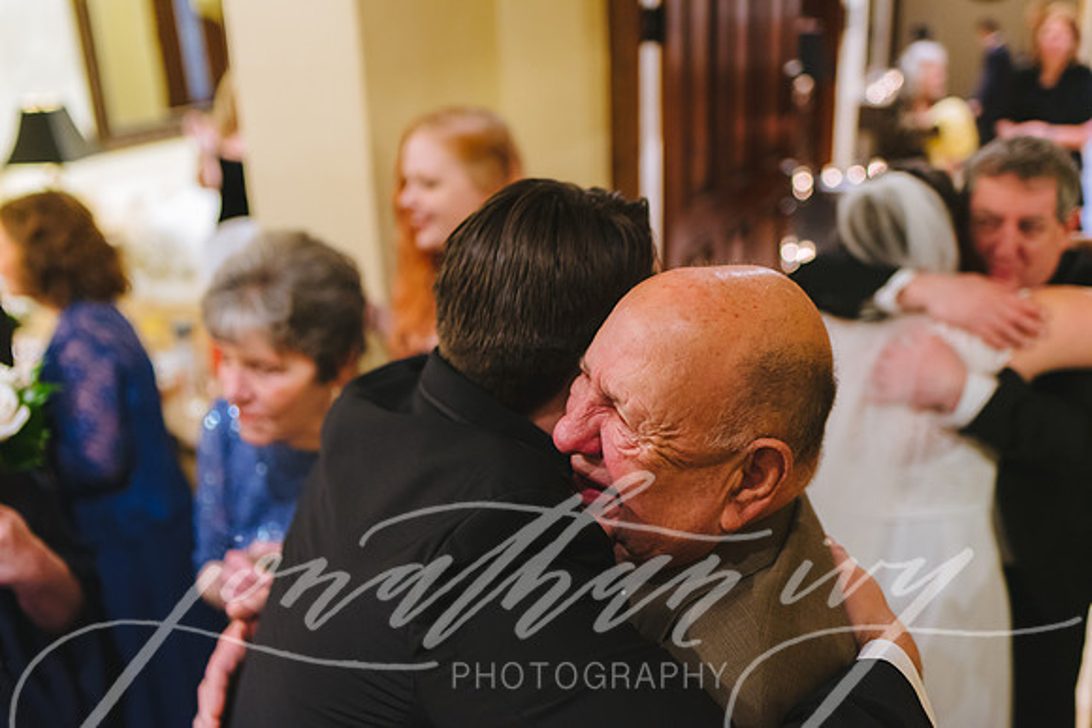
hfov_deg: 54.4
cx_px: 546
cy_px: 364
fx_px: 1062
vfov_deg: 37.9
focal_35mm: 35
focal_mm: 35
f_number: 2
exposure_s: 1/160
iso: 1600
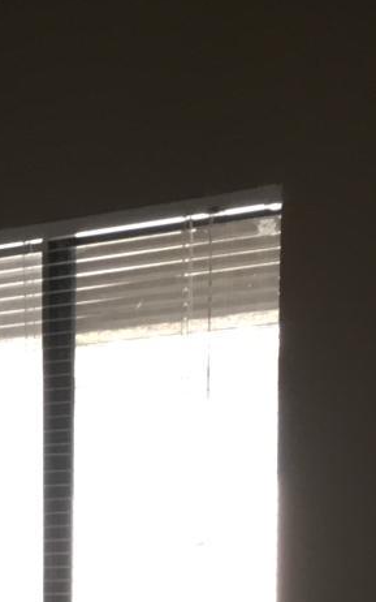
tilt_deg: -6.8
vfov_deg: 14.9
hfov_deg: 9.1
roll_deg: +1.0
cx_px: -446
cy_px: 818
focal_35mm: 133
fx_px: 2179
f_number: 2.2
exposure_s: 1/16
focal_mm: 4.15
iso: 80
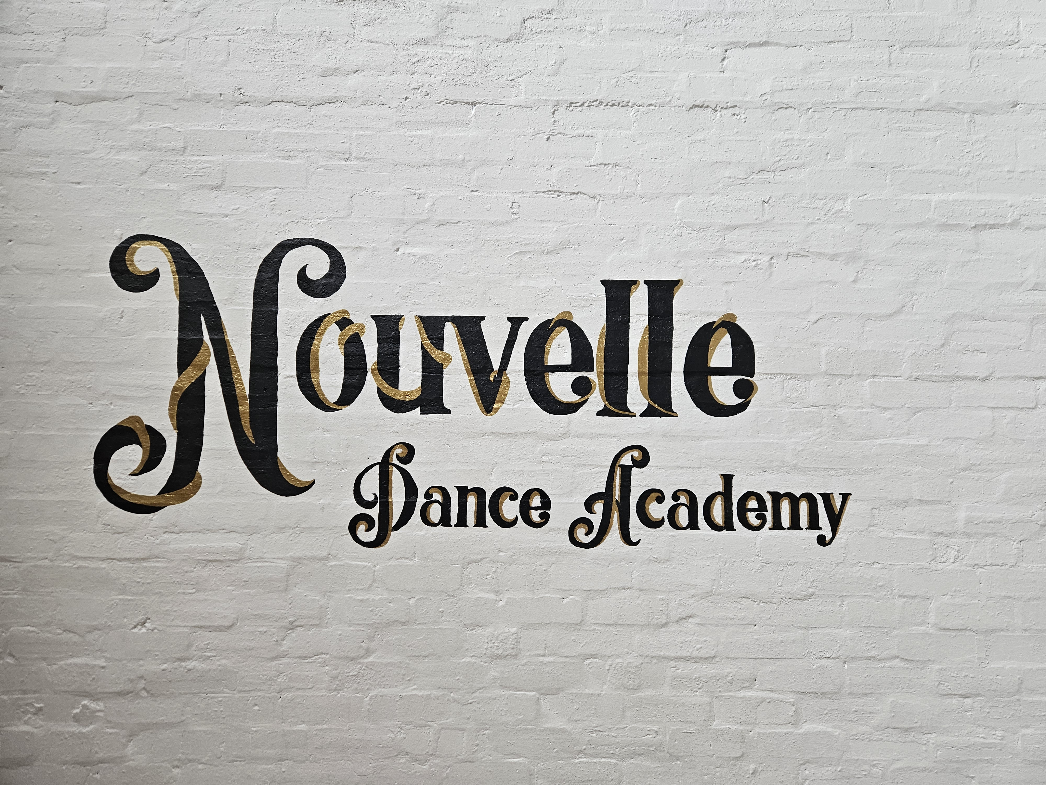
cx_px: 523
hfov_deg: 73.9
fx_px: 695
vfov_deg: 58.9
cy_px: 392
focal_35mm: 23
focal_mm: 5.4
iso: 200
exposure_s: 1/100
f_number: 1.8
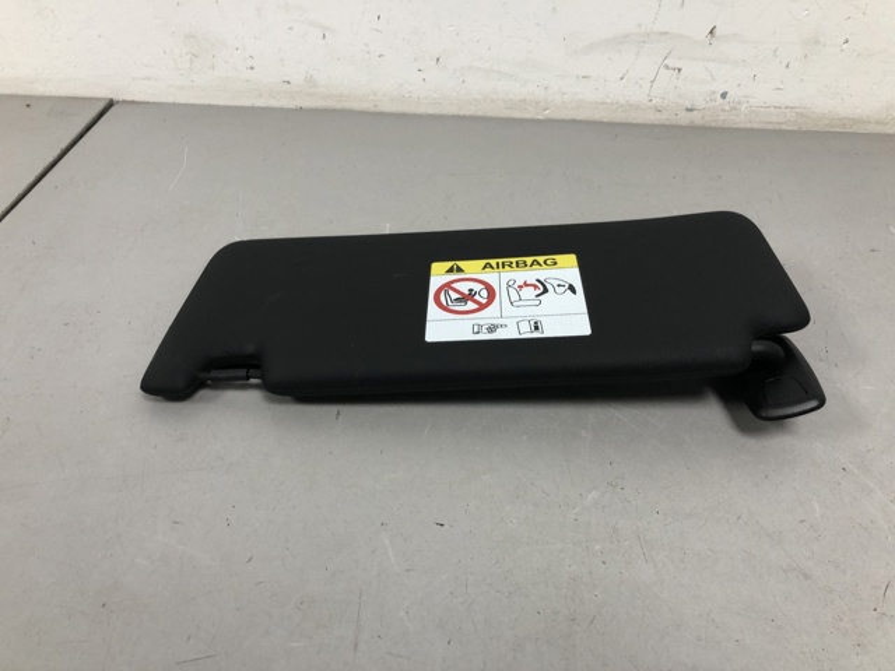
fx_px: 724
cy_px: 336
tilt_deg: -40.0
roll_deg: -0.5
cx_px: 448
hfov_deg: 63.4
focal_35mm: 28
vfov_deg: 49.7
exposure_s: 1/33
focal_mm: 4
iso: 32
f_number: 1.8
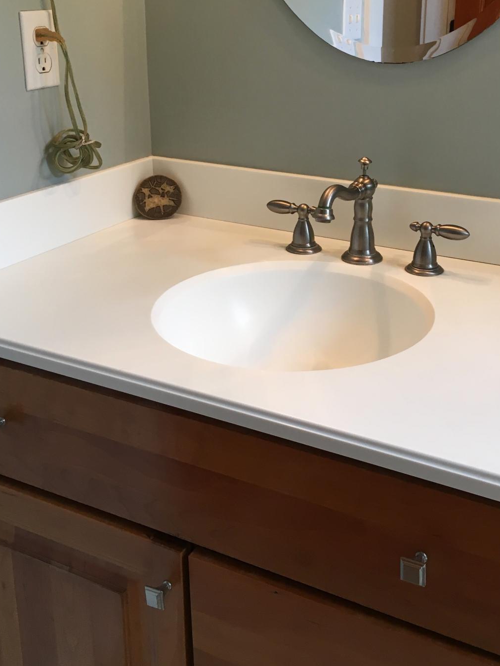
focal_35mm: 43
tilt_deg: -15.2
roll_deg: -1.5
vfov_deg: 43.3
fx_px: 828
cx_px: 300
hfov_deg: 33.5
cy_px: 224
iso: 32
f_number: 2.2
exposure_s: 1/33
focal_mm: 4.15
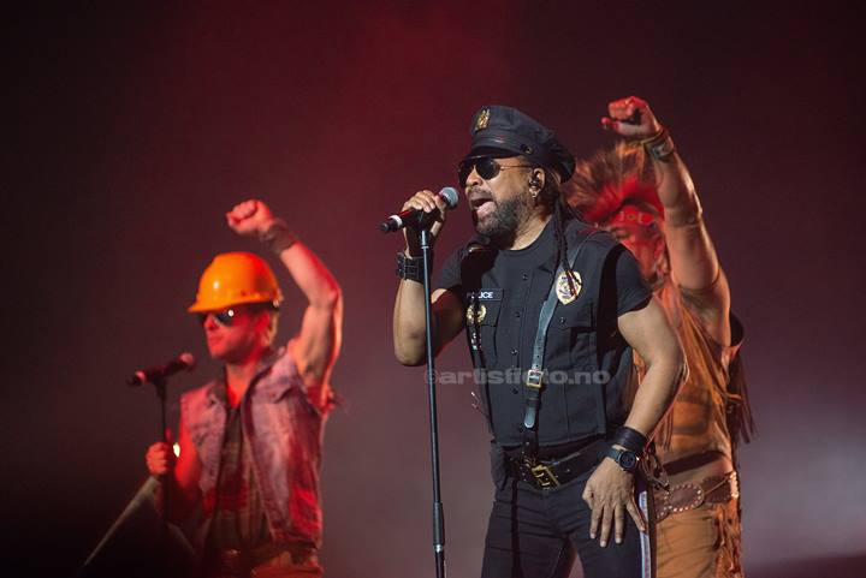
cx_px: 433
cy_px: 289
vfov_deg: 6.9
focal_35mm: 200
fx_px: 4814
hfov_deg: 10.3
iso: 4000
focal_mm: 200
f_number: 3.5
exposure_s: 1/640
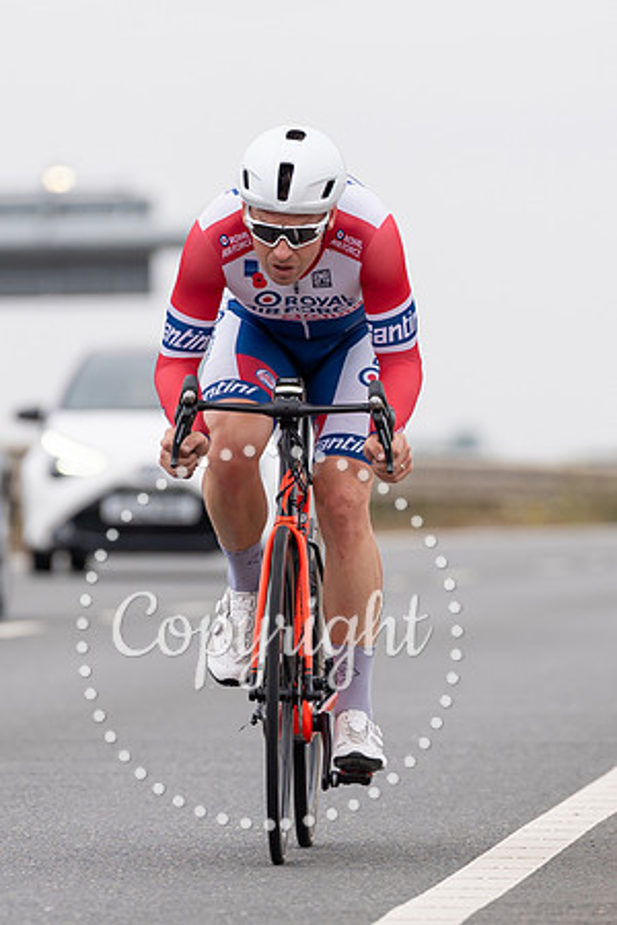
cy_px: 648
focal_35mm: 550
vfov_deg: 3.7
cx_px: 307
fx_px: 14137
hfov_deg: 2.5
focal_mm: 200
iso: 100
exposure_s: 1/800
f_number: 3.2
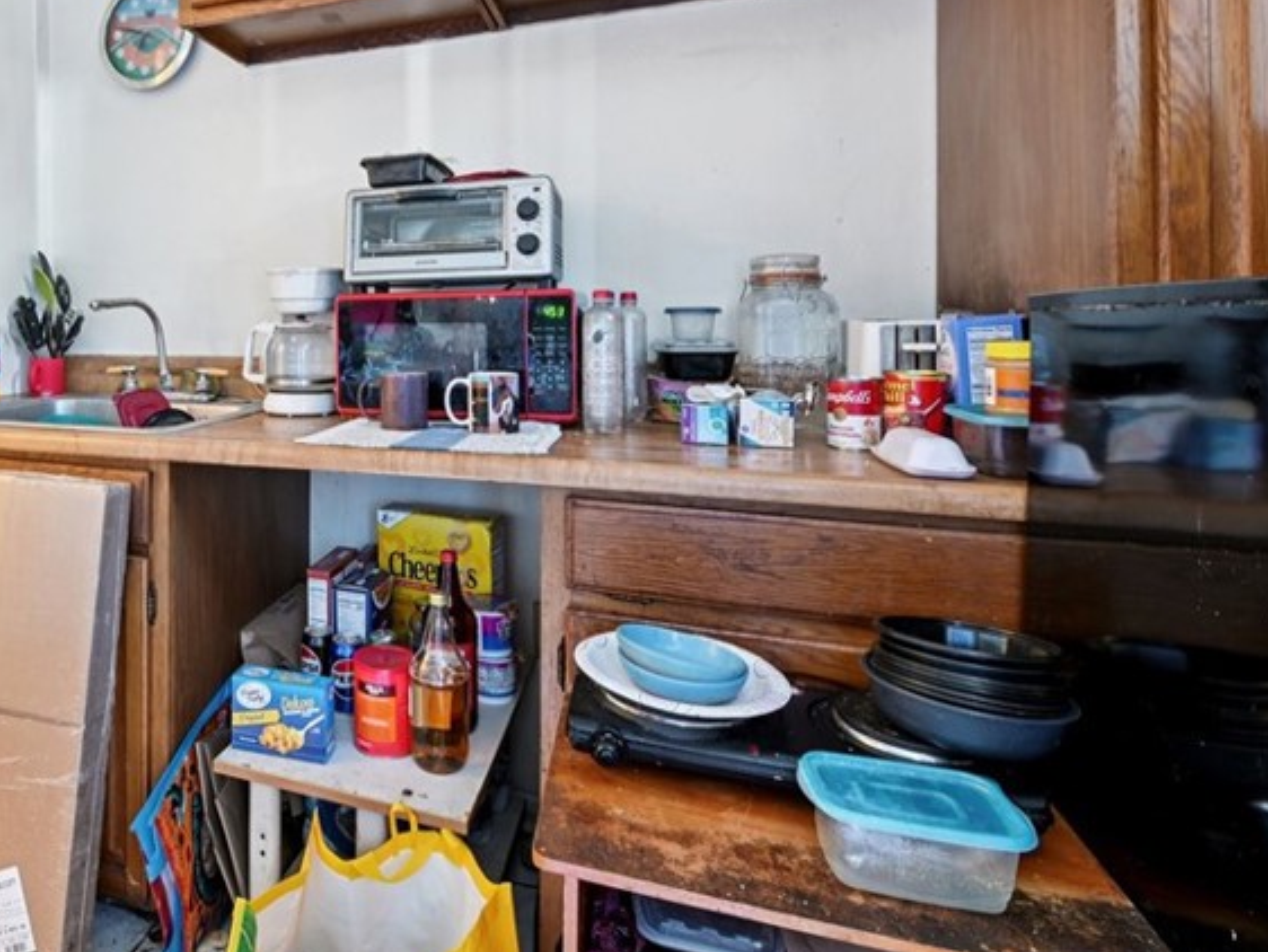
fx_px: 770
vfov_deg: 61.8
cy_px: 309
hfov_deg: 72.9
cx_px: 302
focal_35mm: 21
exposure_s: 1.6
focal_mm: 12
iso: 250
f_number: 8
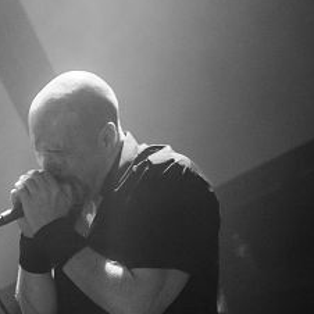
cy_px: 315
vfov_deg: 14.4
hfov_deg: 14.0
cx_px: -117
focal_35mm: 119
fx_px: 1221
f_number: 2.8
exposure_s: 1/100
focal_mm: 44
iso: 4000
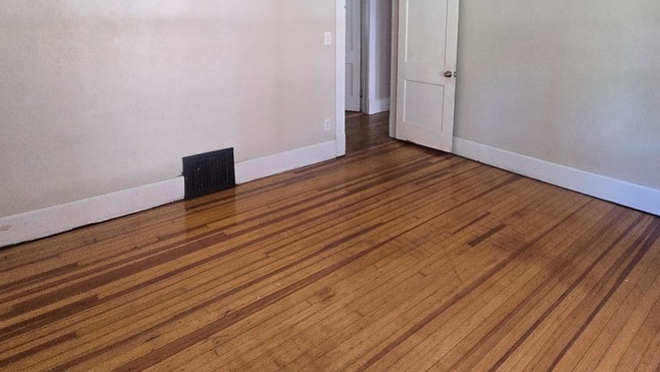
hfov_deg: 79.7
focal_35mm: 22
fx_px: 385
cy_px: 82
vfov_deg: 49.0
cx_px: 414
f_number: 2.2
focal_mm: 2.2
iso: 400
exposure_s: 1/60
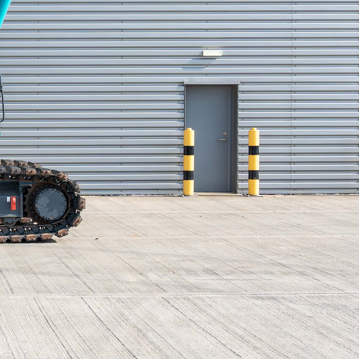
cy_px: -1
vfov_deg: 17.1
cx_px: -126
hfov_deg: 16.4
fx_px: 1166
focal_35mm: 99
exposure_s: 1/400
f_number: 4
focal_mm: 29.4
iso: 100
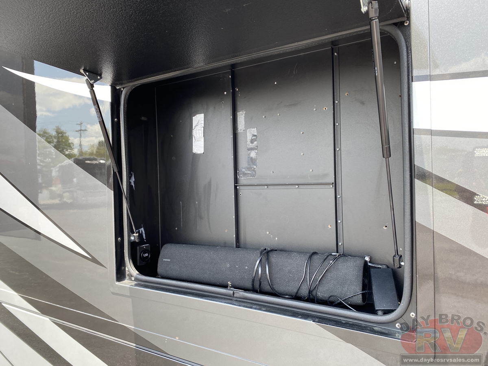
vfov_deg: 53.1
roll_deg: +1.8
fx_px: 367
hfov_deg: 67.3
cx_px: 244
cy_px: 183
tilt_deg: -2.8
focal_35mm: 26
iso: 32
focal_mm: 4.25
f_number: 1.8
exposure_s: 1/192
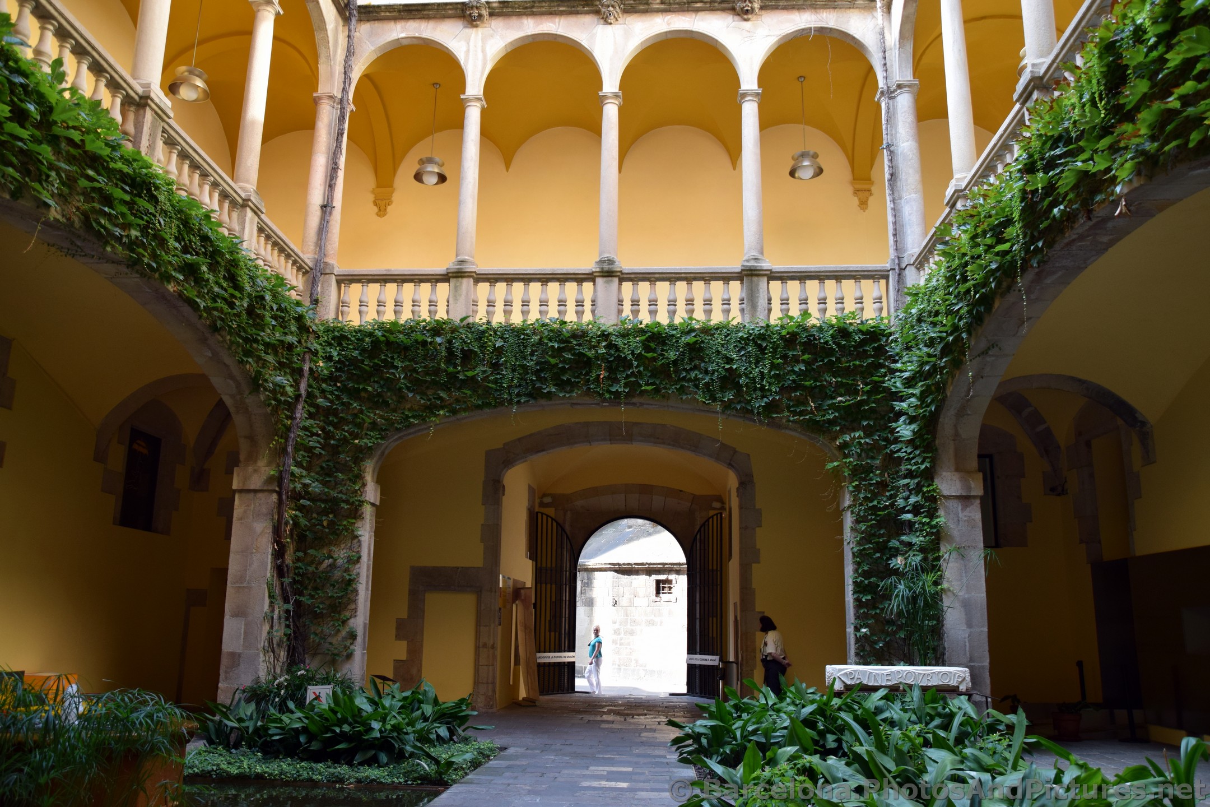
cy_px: 404
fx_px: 907
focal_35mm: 27
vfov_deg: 47.9
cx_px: 605
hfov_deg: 67.4
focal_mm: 18
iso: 400
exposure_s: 1/100
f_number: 5
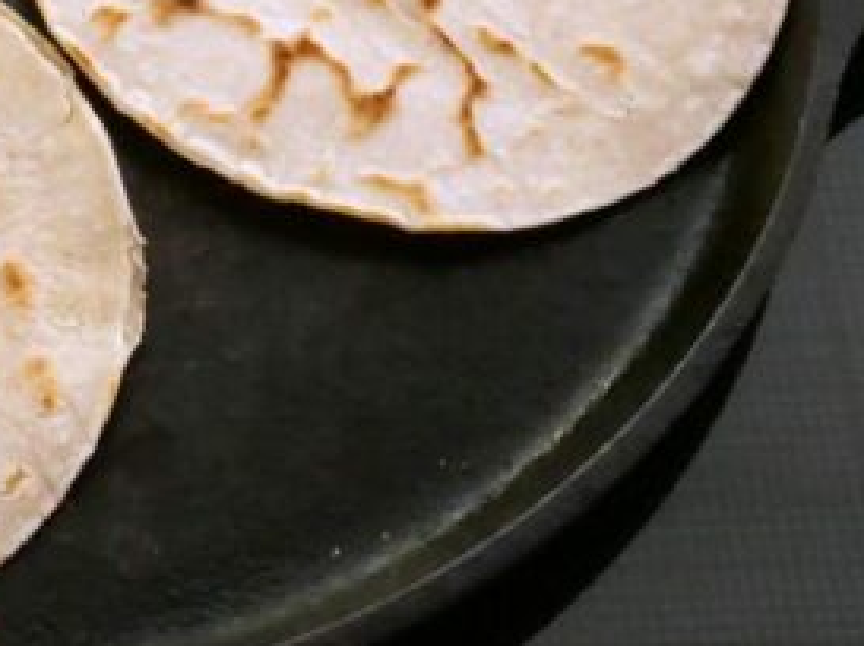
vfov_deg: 13.5
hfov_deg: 17.9
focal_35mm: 108
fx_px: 2692
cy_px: 22
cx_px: 57
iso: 6400
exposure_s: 1/40
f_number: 11
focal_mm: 23
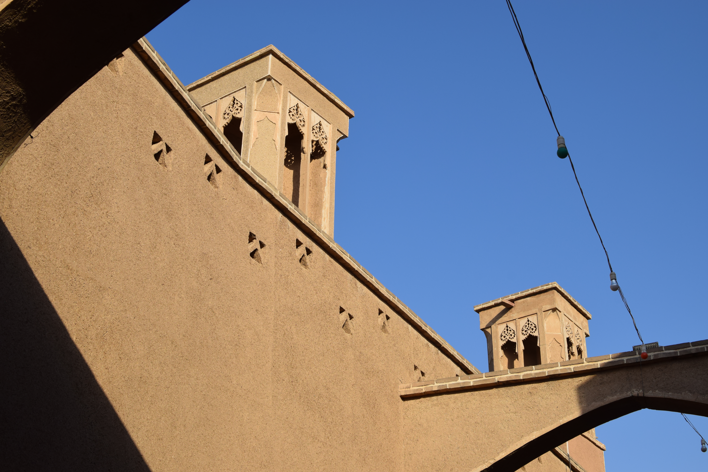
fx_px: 1032
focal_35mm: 52
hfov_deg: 37.9
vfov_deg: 25.8
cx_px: 354
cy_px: 236
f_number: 10
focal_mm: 35
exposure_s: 1/400
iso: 200
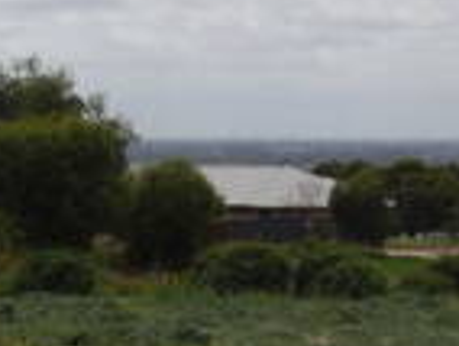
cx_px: 465
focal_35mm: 214
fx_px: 2842
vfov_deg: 7.0
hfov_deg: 9.2
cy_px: 194
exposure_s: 1/250
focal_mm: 7.9
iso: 64
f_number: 8
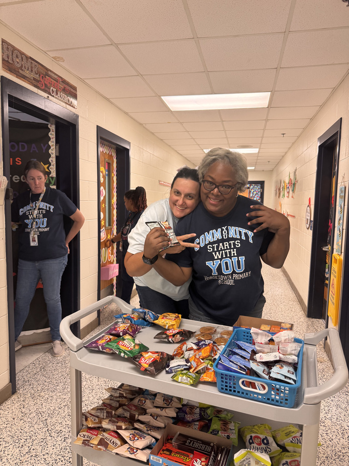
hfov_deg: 56.8
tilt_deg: -5.6
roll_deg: -0.9
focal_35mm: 24
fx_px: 323
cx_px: 174
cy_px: 233
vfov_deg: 71.6
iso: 200
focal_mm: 6.76
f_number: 1.78
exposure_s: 1/60
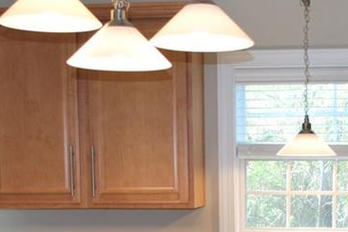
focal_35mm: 84
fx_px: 812
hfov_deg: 23.8
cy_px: 273
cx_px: 284
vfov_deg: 15.7
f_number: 3.8
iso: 200
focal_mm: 20
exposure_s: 1/25
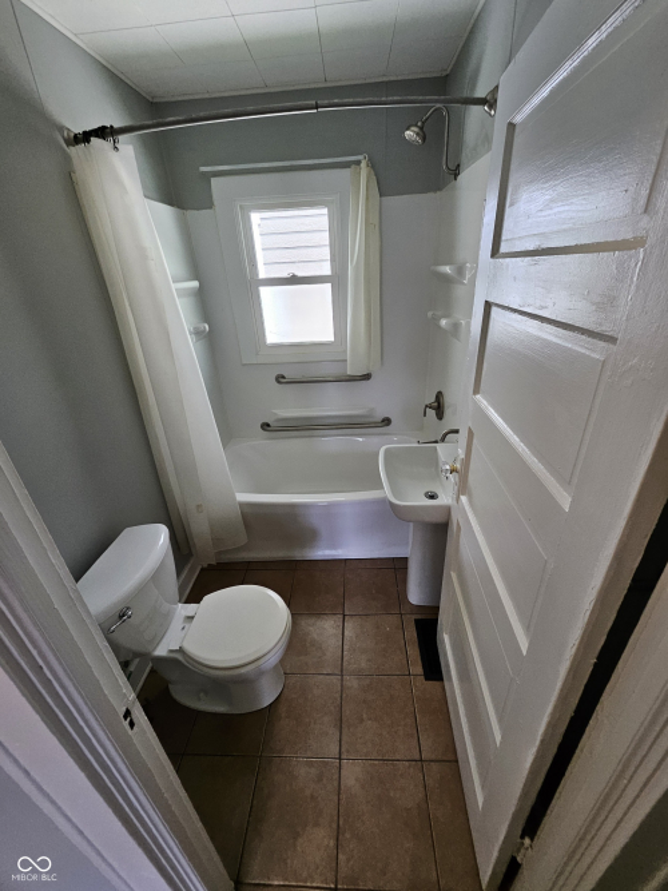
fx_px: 335
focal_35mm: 13
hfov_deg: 89.9
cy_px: 446
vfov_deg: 106.2
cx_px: 334
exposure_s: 1/100
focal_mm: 1.74
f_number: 2.2
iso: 200
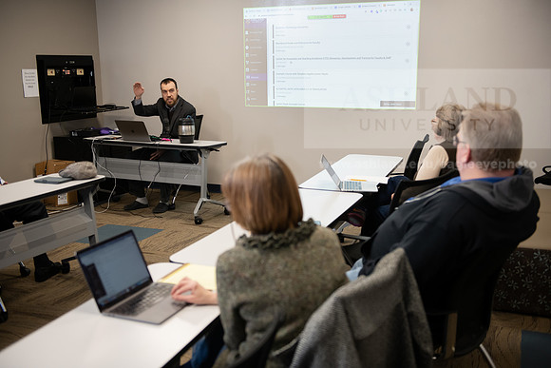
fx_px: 643
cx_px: 276
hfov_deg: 46.4
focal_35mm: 42
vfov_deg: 31.9
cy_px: 184
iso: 1000
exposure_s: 1/200
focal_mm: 42
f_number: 3.2
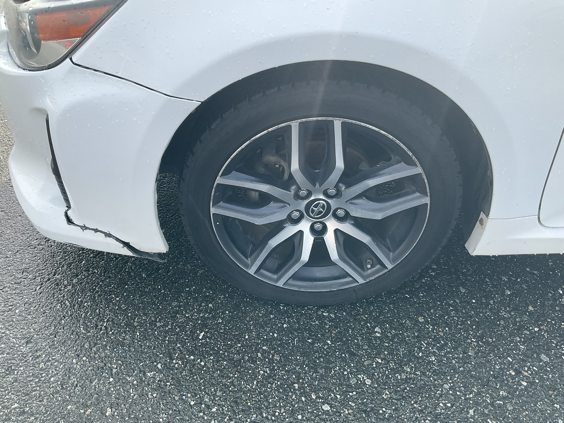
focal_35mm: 29
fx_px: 472
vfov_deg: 48.2
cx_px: 282
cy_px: 212
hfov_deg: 61.7
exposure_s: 1/642
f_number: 1.8
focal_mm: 3
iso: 25
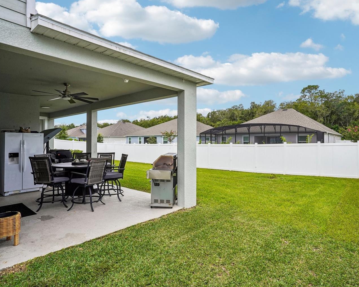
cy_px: 140
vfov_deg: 68.1
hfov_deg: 80.0
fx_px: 213
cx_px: 203
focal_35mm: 20
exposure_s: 1/30
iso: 100
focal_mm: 17
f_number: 20
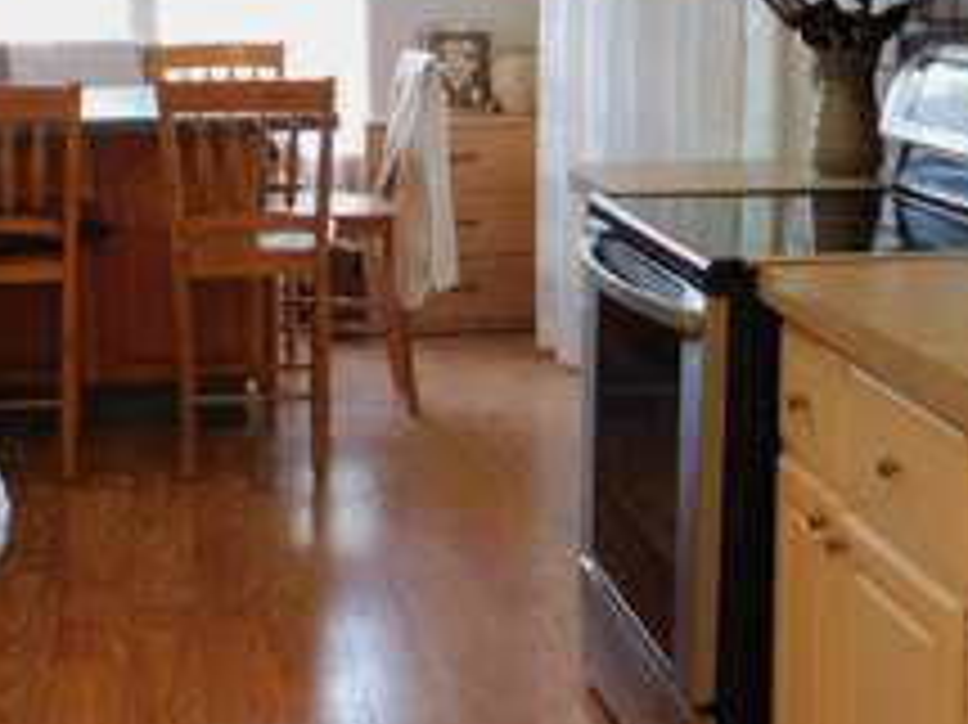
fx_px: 1873
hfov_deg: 28.8
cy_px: 236
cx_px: 315
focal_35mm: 67
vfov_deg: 21.8
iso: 250
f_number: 3.2
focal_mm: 5.3
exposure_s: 1/30
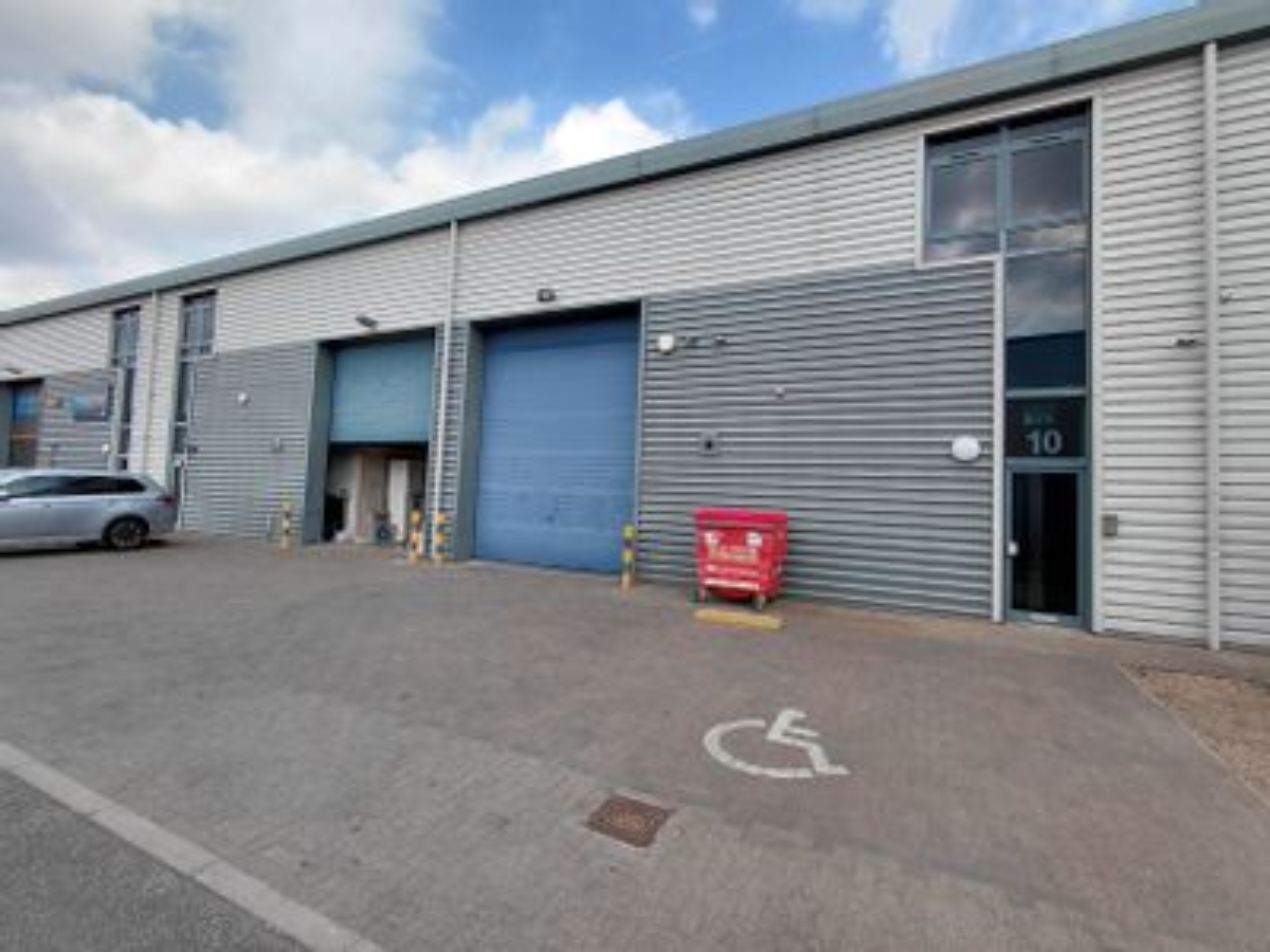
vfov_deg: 78.1
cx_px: 635
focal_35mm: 16
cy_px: 476
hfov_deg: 94.5
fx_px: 587
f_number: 2.2
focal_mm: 1.64
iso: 40
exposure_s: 1/1329
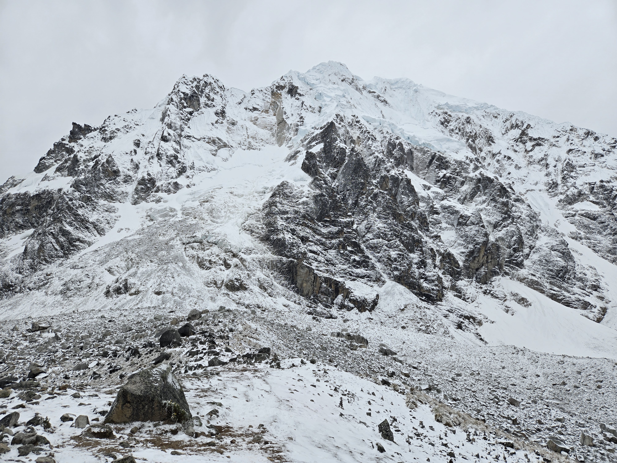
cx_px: 308
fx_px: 410
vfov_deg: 58.9
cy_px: 232
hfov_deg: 73.9
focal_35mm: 23
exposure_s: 1/2140
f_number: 1.8
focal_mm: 5.4
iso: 25
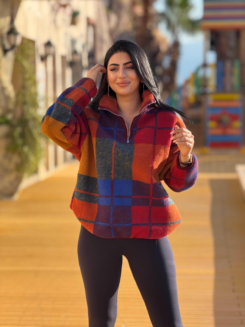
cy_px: 164
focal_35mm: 120
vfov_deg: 16.4
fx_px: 1132
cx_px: 122
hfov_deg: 12.3
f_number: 2.8
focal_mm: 15.66
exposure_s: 1/638
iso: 50
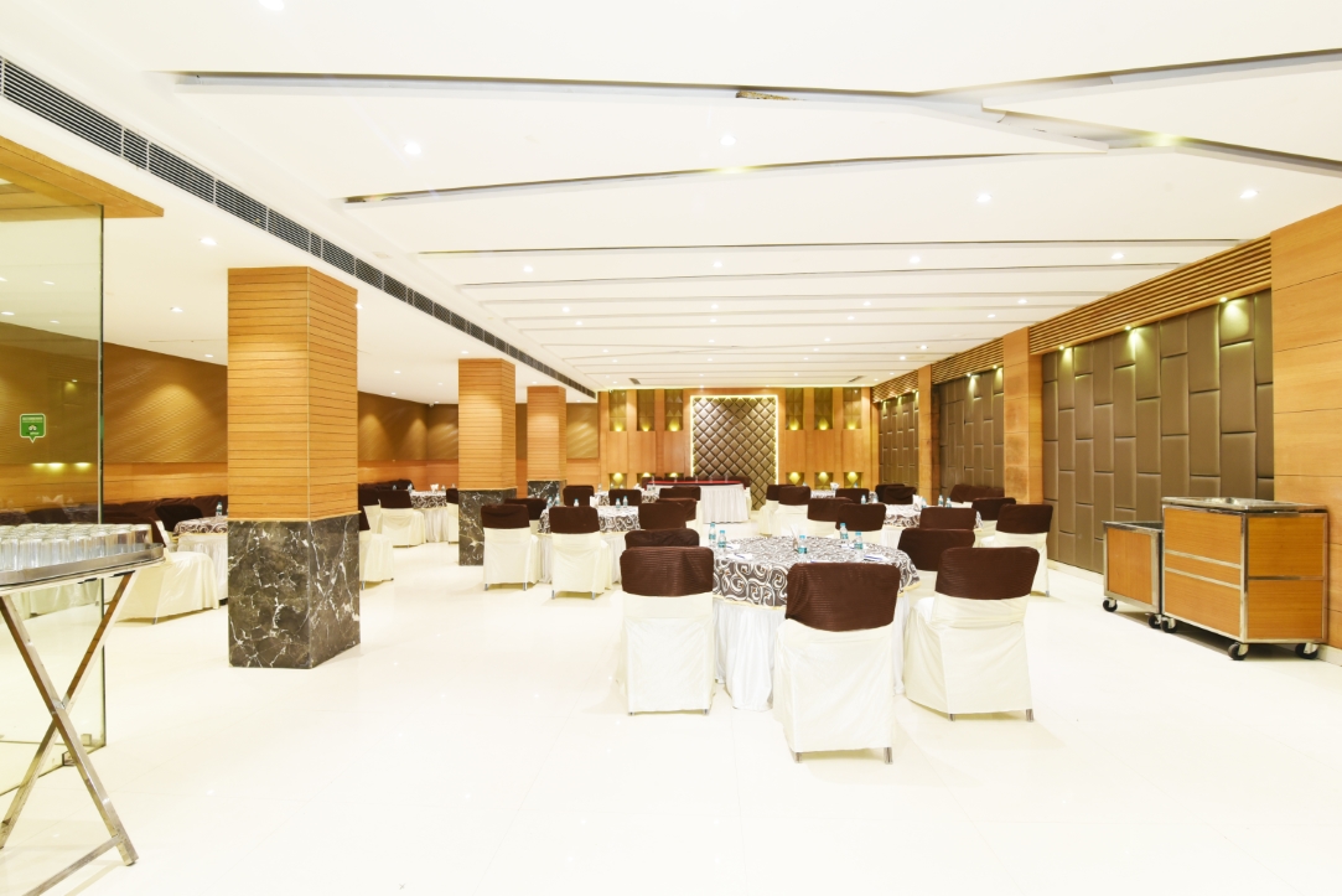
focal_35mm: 16
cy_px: 448
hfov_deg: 96.7
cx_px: 671
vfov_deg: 73.8
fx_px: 597
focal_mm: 16
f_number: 9
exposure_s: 1/8
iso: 1250
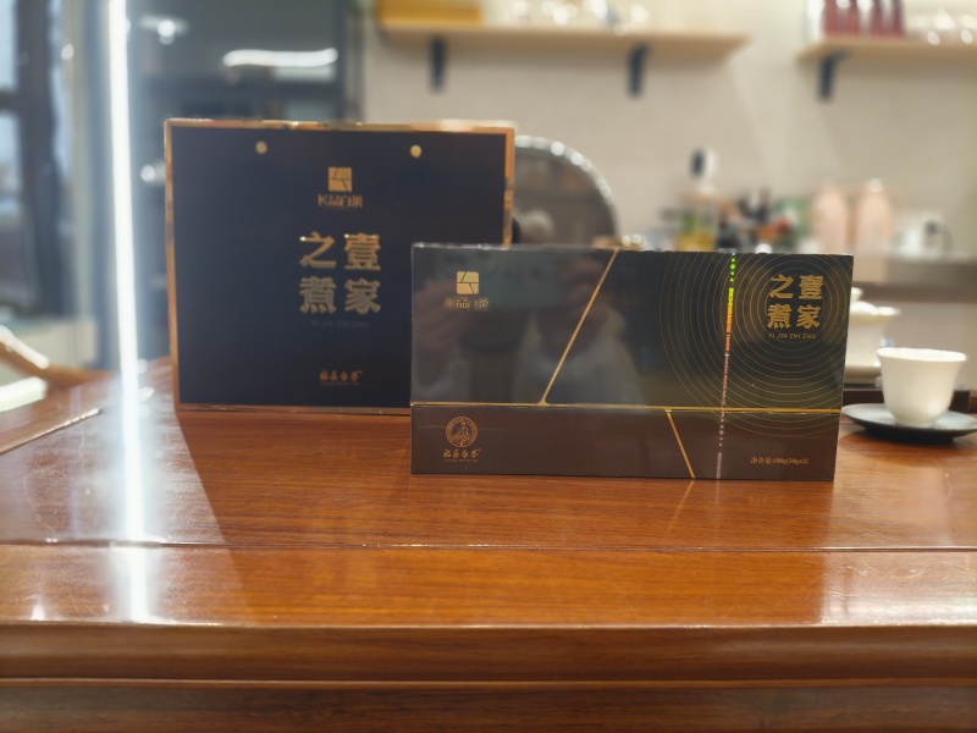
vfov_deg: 53.1
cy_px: 366
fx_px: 734
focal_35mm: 26
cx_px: 488
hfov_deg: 67.3
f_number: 2.8
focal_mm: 4.84
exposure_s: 1/40.1
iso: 250
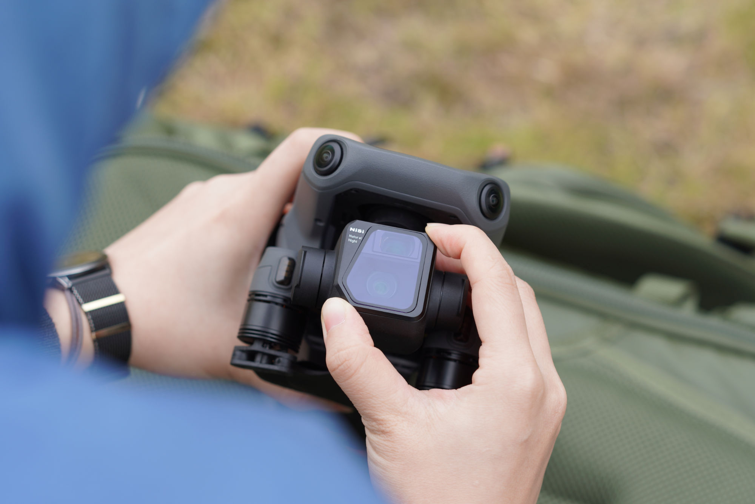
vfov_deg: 10.8
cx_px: 378
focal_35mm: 127
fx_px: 2664
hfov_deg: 16.1
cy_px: 252
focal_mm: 85
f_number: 3.2
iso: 100
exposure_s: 1/250
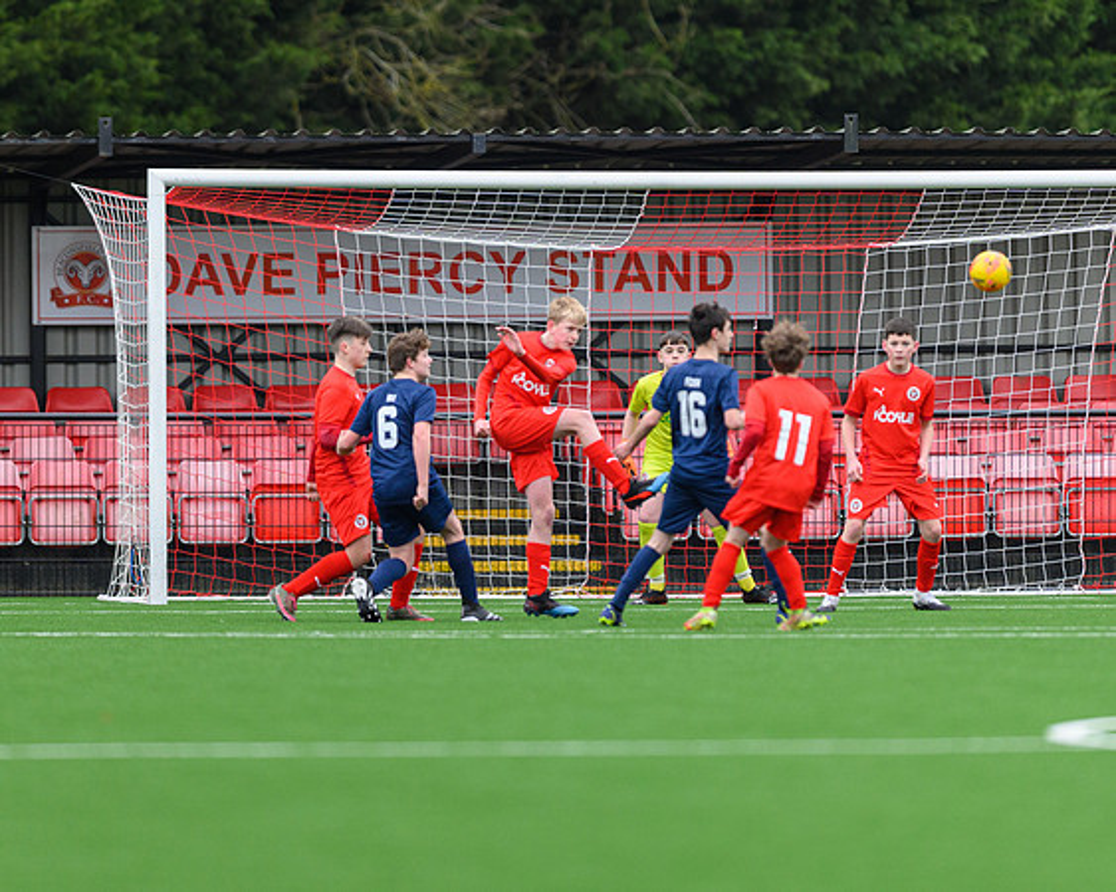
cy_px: 486
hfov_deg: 3.5
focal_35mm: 550
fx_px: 18147
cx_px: 479
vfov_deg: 2.8
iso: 2000
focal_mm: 400
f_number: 3.2
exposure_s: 1/1000
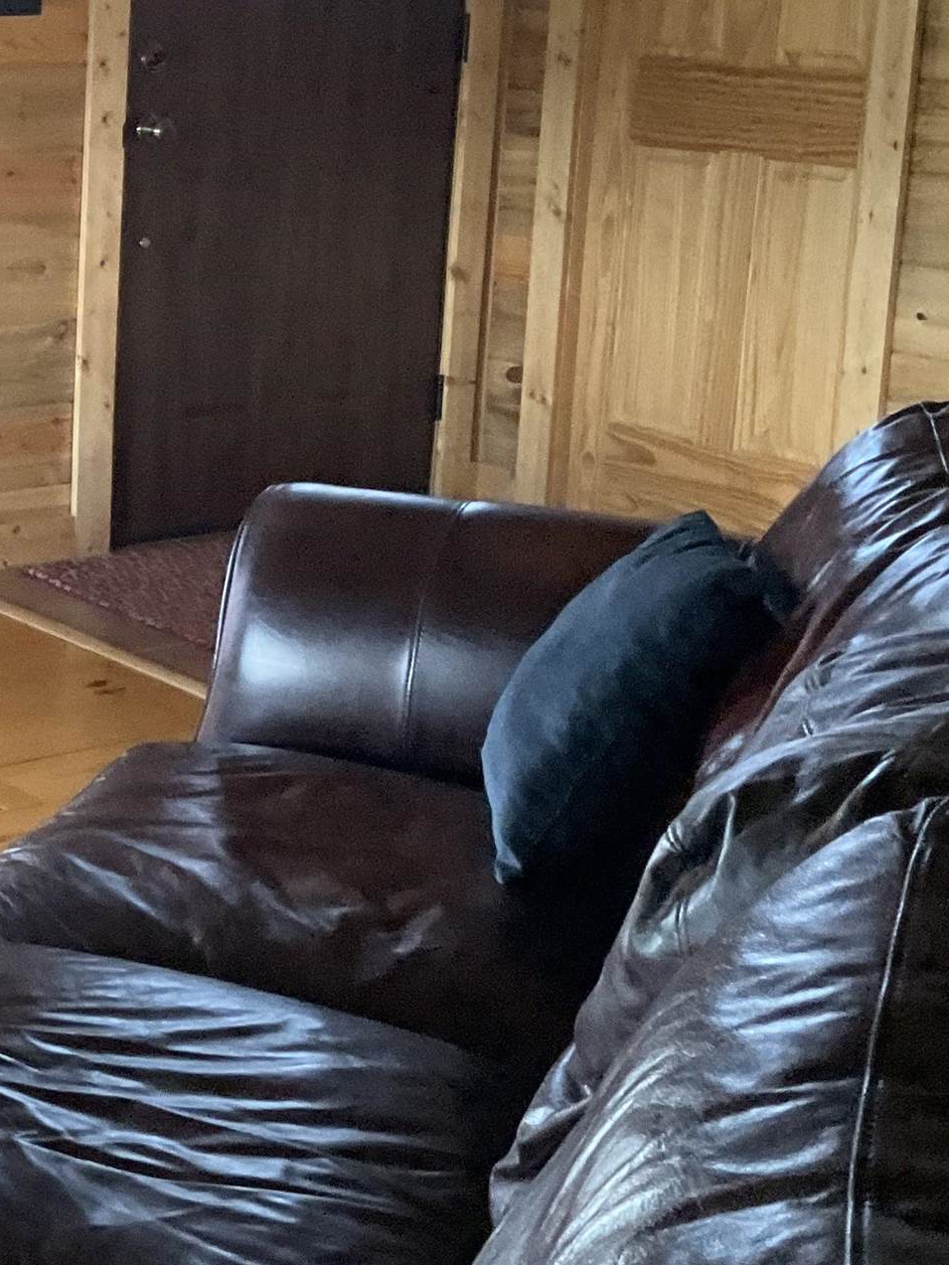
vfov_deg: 27.6
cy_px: 429
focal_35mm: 70
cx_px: -170
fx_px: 2558
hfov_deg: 19.8
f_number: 1.8
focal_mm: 3
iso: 250
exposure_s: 1/60
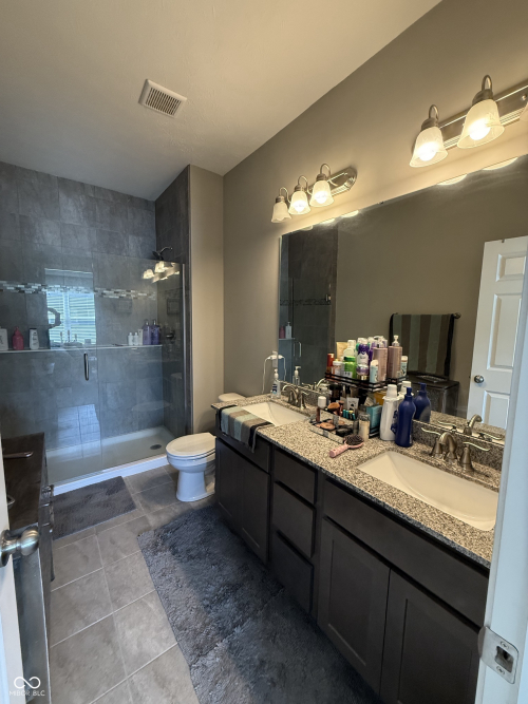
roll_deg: -2.0
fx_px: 285
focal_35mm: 14
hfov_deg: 85.7
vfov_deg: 102.1
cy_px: 352
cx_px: 264
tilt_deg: -5.8
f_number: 2.2
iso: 500
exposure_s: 1/120
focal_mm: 2.22
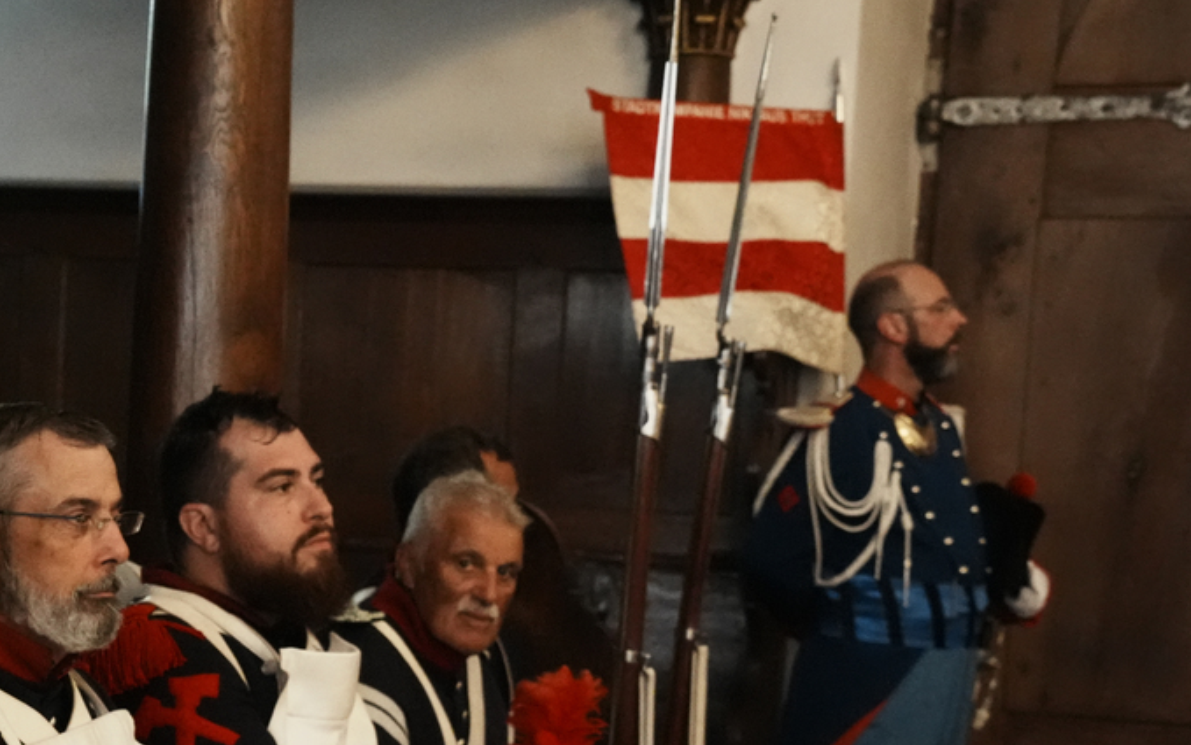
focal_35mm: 91
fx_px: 2952
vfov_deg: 14.3
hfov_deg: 22.5
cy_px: 656
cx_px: 214
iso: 10000
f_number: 5.6
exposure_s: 1/200
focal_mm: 50.5
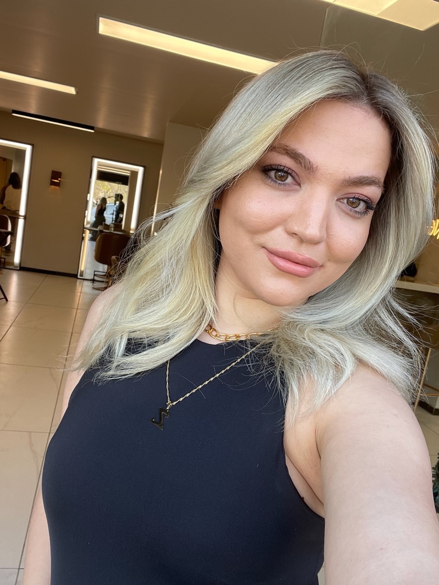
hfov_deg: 46.8
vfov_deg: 60.0
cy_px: 292
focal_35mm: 30
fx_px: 507
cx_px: 220
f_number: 2.2
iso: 40
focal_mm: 2.71
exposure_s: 1/121
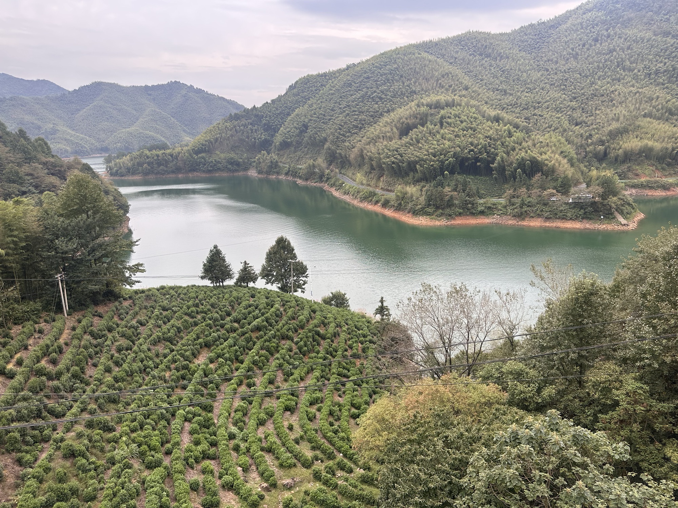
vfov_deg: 56.8
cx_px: 339
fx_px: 470
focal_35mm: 24
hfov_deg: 71.6
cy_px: 254
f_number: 1.78
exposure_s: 1/240
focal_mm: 6.86
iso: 80
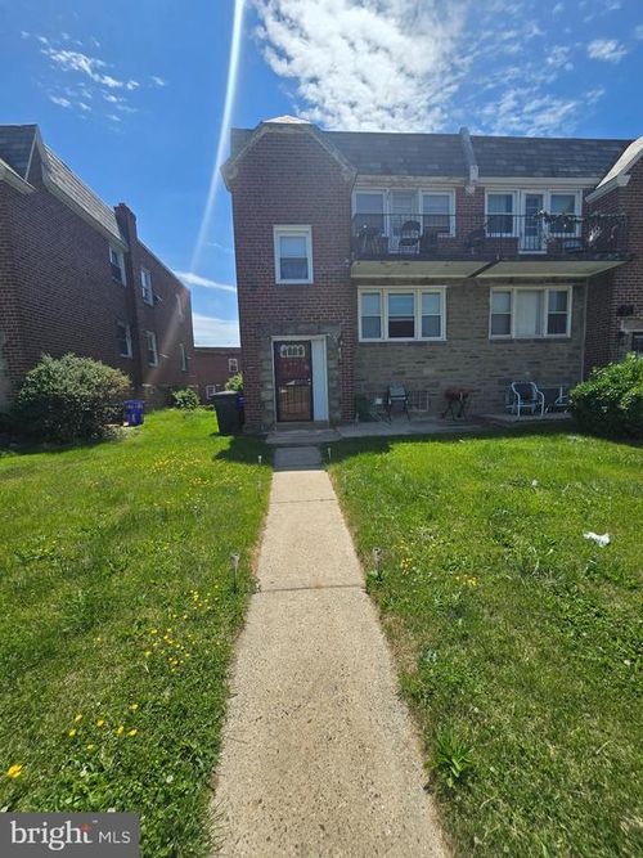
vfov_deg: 106.2
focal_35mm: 13
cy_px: 429
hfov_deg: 89.9
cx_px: 322
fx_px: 322
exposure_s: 1/3502
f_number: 2.2
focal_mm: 2.2
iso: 50
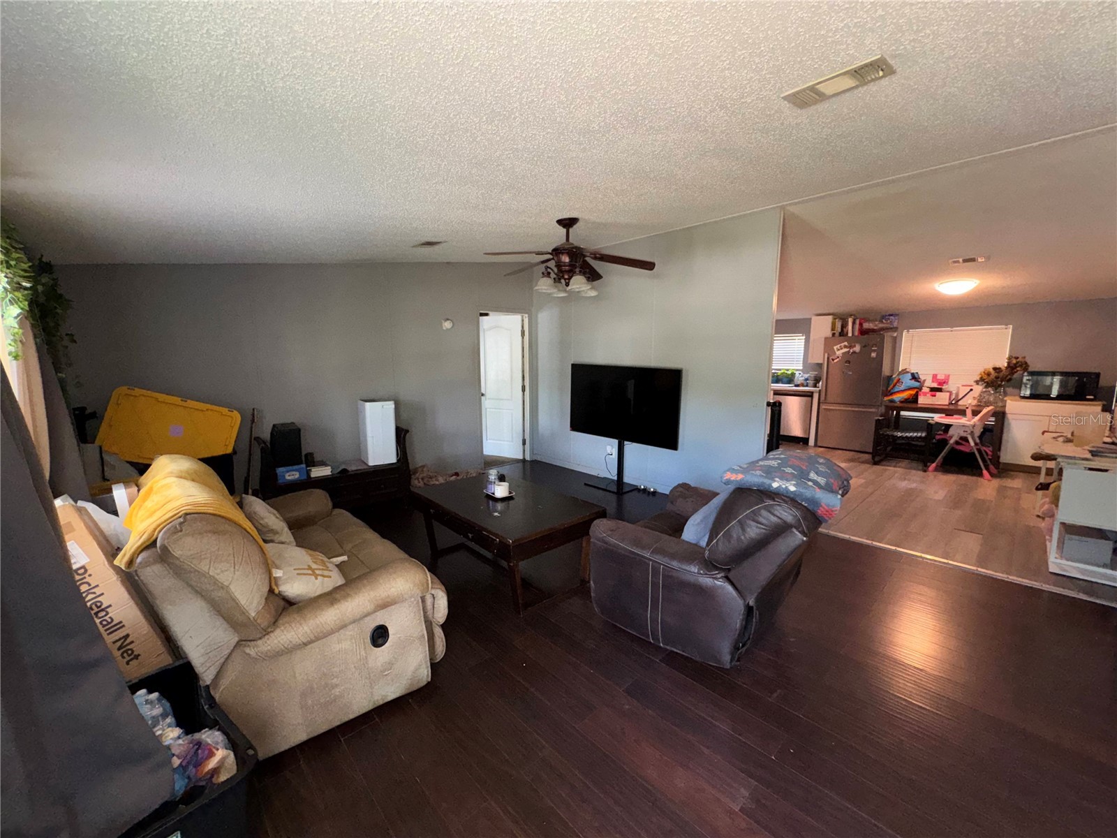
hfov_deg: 102.1
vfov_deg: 85.7
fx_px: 452
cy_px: 419
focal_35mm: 14
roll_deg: -0.5
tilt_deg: -8.6
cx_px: 558
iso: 125
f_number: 2.2
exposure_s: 1/60
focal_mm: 2.22
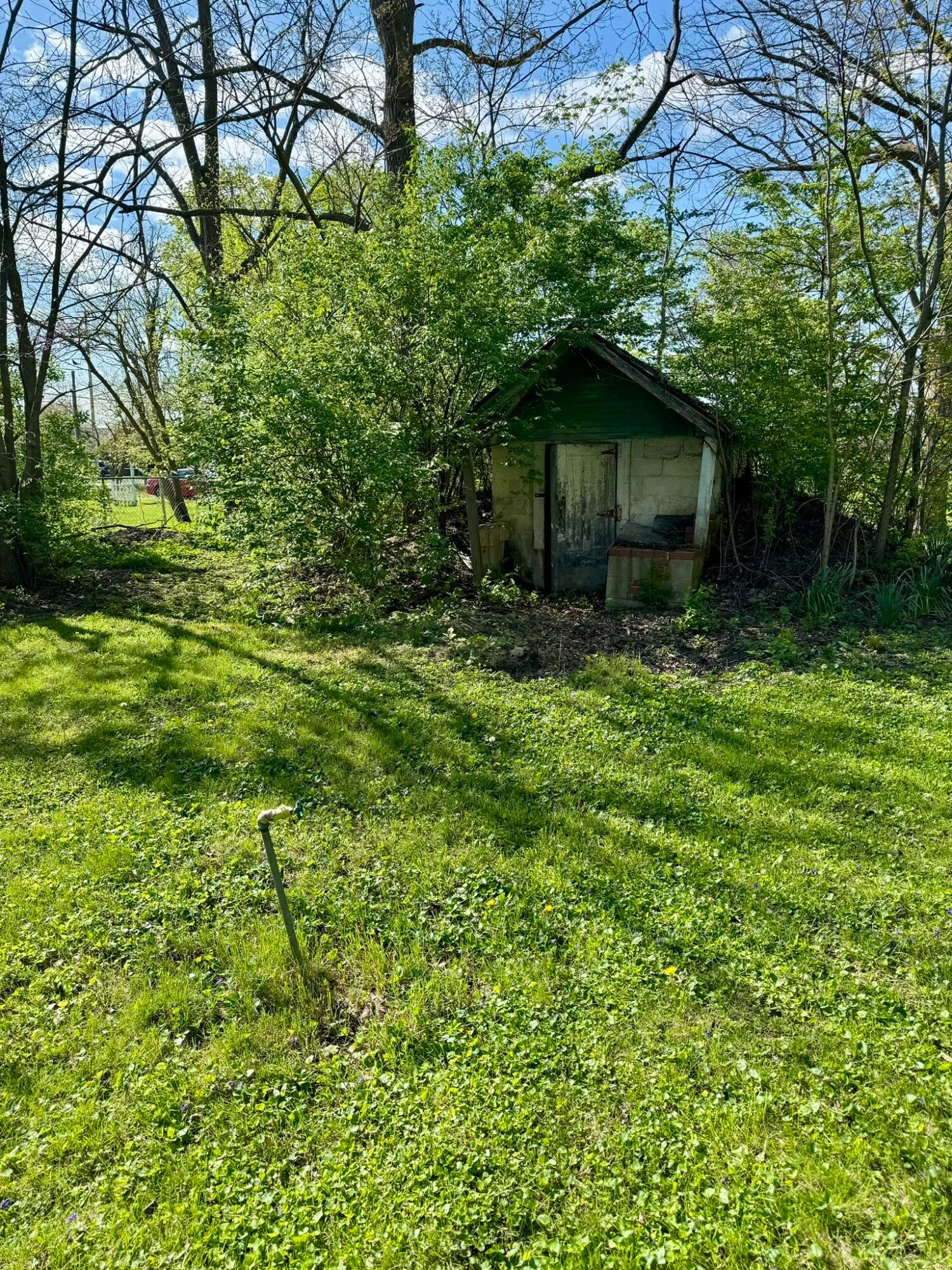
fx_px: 880
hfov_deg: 56.8
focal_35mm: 24
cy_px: 635
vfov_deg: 71.6
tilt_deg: -11.3
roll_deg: +0.5
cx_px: 476
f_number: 1.78
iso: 80
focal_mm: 6.76
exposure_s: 1/1818
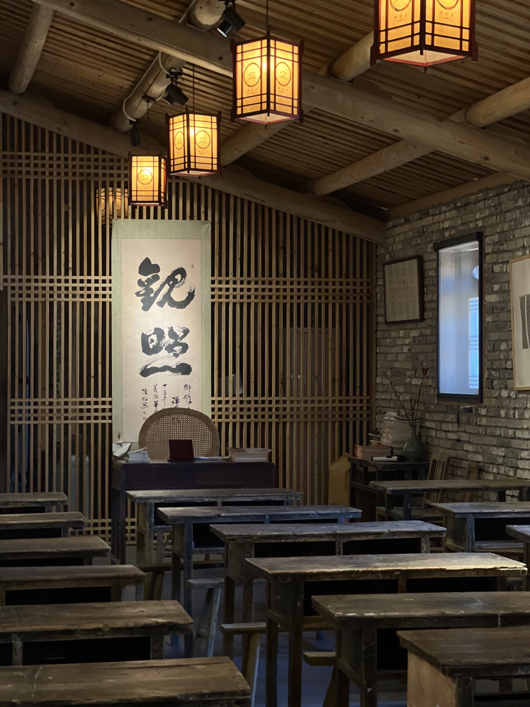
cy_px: 354
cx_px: 265
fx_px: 1572
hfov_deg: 19.1
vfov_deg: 25.3
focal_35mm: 77
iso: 400
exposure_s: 1/30
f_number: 2.8
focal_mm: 9
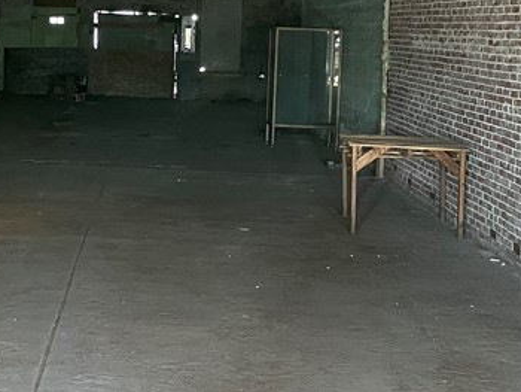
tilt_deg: -1.9
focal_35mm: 76
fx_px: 1145
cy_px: 64
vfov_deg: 19.2
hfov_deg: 25.3
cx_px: 124
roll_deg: -1.2
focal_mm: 4.2
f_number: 1.6
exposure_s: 1/60
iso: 400
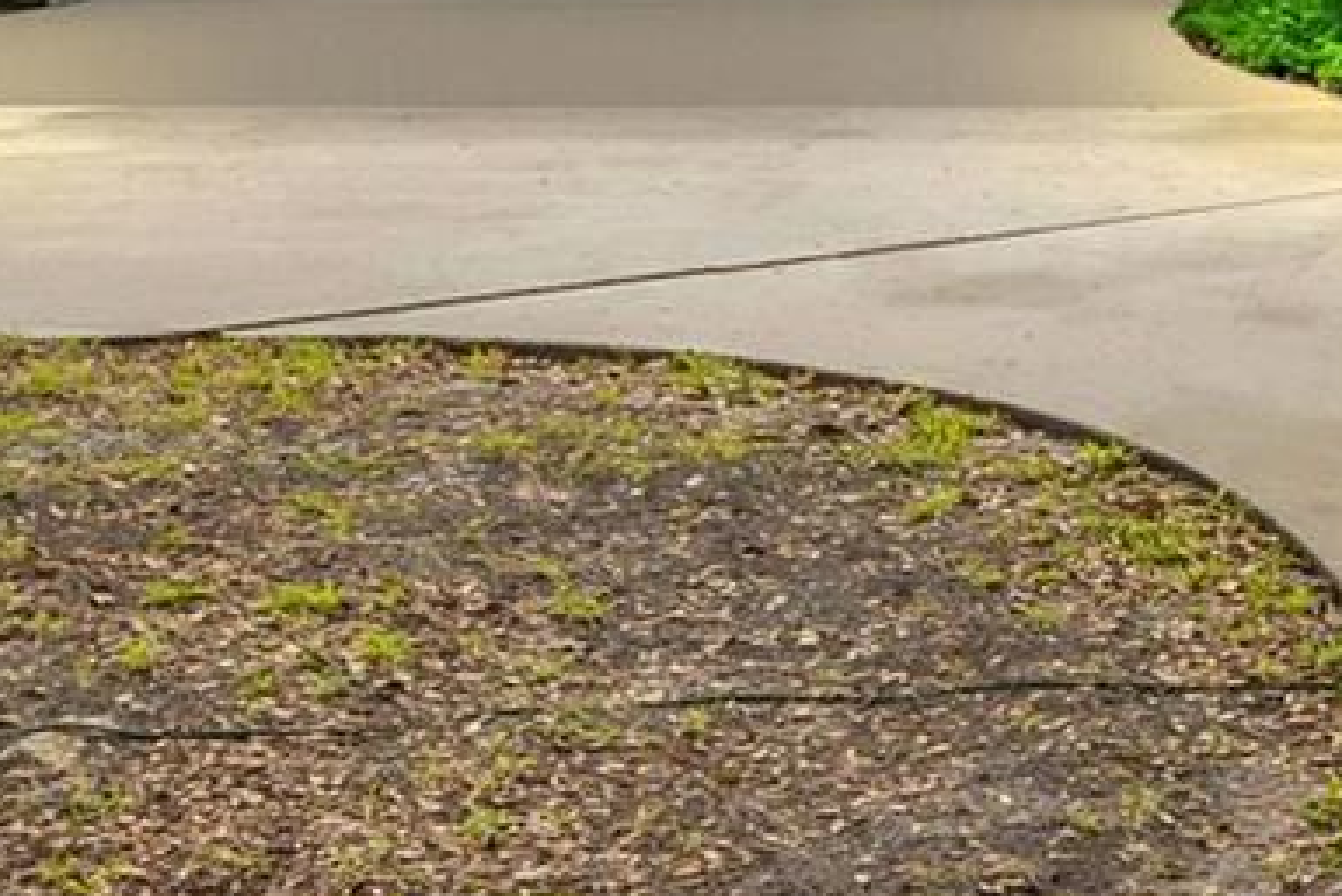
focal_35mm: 104
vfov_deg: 12.7
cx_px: 2266
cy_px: -314
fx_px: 3878
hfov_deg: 16.9
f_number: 9
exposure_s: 1/6
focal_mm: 25
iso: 100
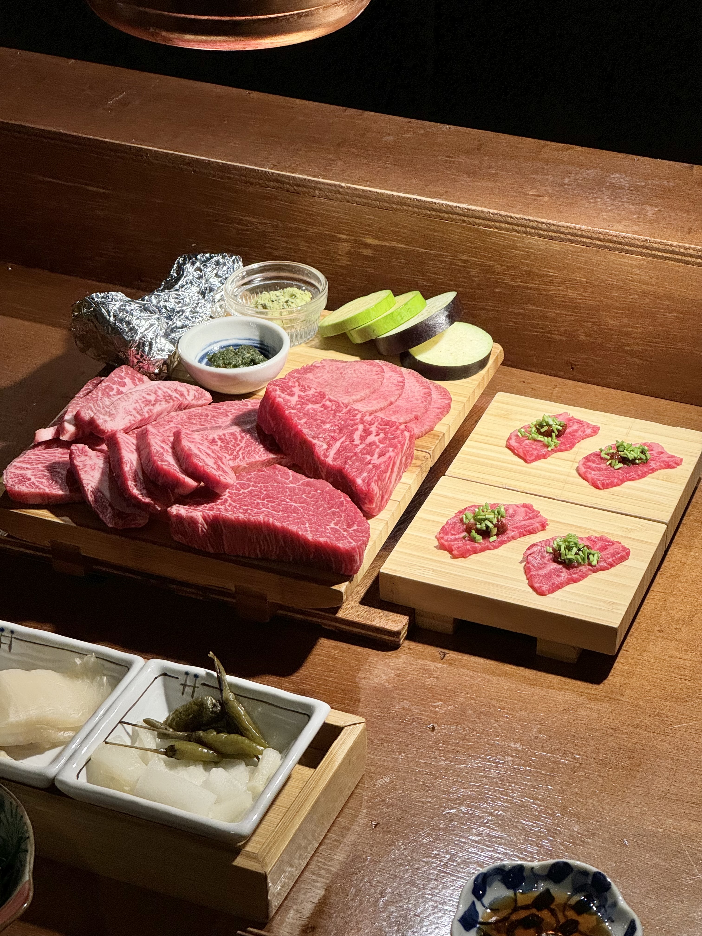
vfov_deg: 25.3
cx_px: 351
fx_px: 2082
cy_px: 468
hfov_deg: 19.1
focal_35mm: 77
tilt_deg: -32.2
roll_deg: +0.2
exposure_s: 1/120
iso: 200
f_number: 2.8
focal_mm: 9
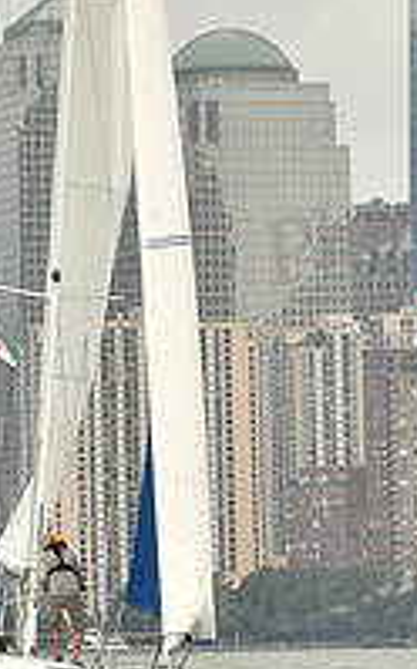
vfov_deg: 5.0
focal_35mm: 416
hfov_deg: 3.2
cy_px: 74
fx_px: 7581
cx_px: 92
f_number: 11
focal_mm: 140
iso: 250
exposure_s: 1/640
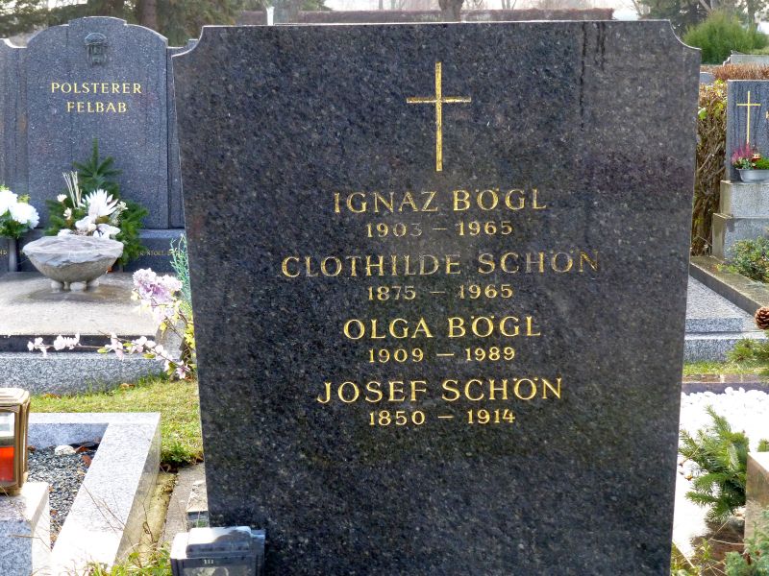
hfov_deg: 24.7
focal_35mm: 79
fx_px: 1755
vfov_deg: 18.7
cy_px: 288
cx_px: 384
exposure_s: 1/60
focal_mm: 14.2
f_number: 5.1
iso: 400
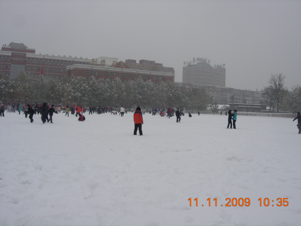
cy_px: 113
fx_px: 330
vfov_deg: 37.7
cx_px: 150
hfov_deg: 49.0
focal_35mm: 38
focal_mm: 7.8
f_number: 4.8
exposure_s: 1/683
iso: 64
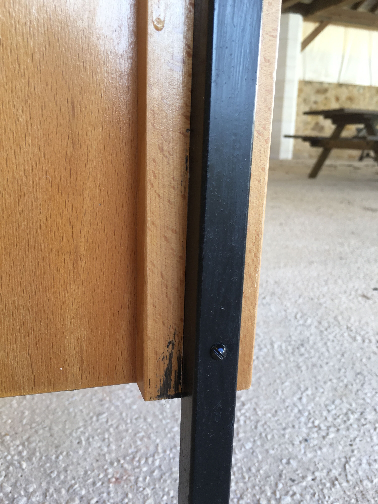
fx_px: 422
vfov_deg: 61.7
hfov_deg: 48.2
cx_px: 189
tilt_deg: -13.0
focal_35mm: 29
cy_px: 252
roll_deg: -2.9
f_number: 2.2
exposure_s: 1/50
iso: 32
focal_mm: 4.15
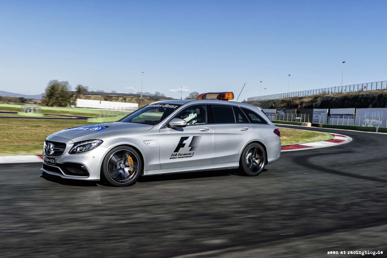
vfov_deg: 35.0
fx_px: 408
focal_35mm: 38
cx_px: 194
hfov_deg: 50.7
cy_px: 129
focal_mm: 38
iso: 100
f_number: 22
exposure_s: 1/60
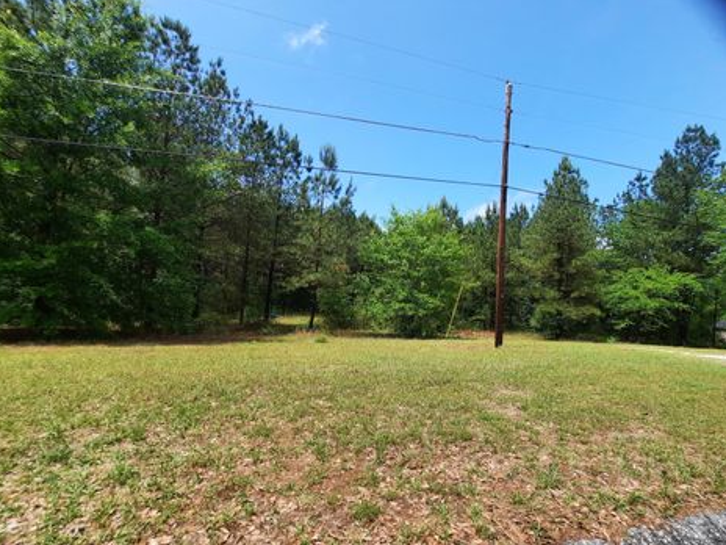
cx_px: 386
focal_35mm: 14
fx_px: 294
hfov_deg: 101.9
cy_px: 289
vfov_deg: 85.6
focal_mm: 1.74
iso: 40
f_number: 2.2
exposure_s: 1/754
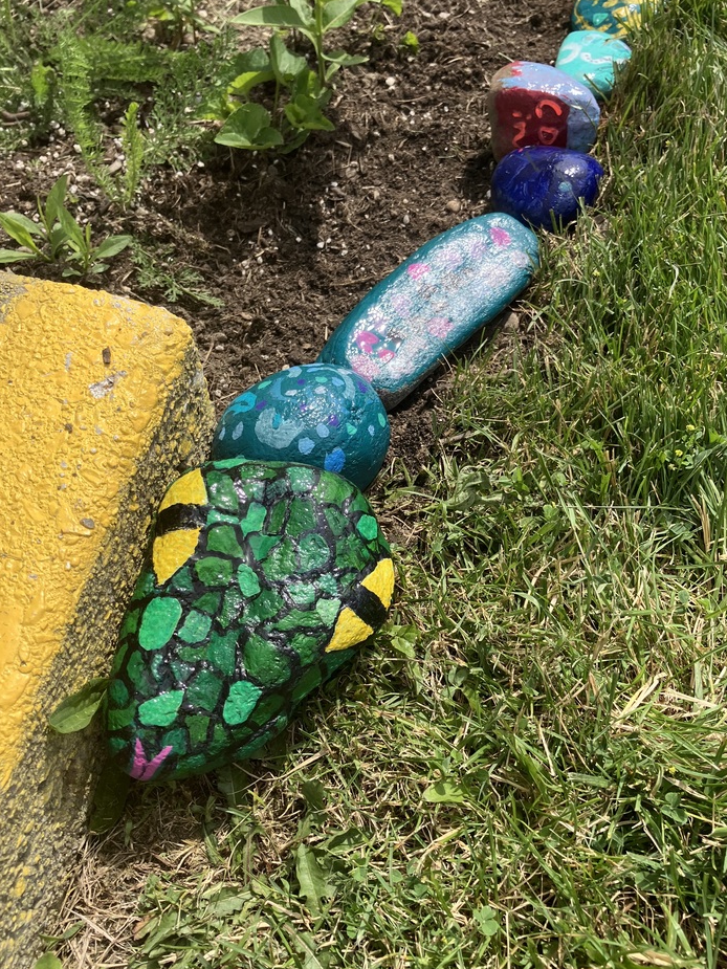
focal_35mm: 31
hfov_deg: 45.5
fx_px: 868
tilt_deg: -60.6
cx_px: 365
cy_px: 515
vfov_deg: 58.3
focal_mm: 3.99
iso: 32
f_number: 1.8
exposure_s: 1/1350
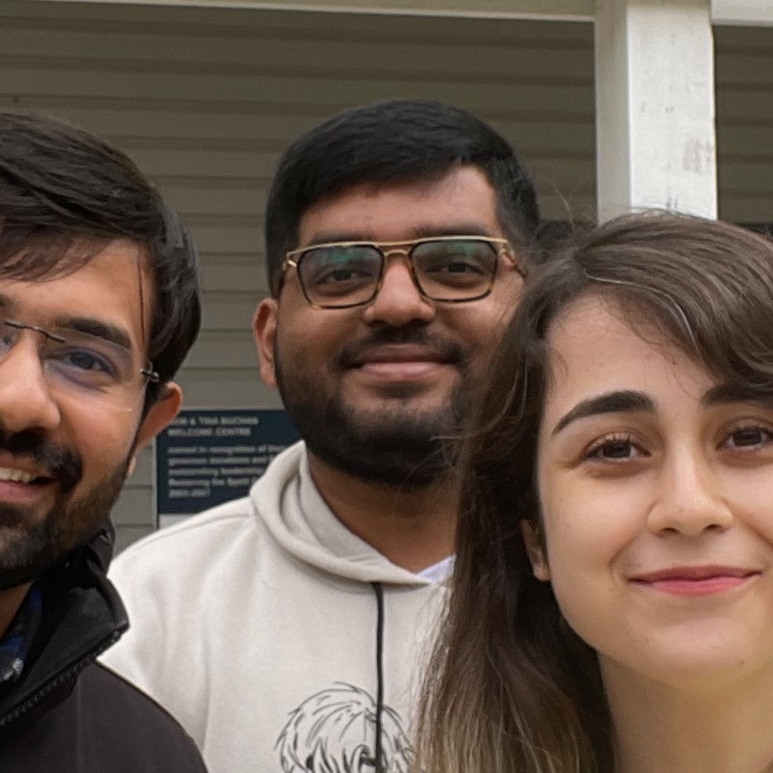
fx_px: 2097
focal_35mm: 83
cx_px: 328
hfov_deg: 20.9
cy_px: 358
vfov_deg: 20.9
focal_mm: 2.71
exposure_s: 1/121
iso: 25
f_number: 2.2
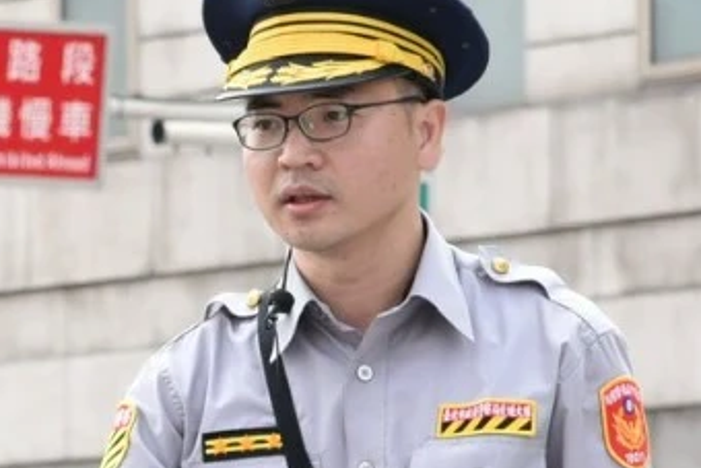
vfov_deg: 2.6
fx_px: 10441
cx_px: -429
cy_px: 879
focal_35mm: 536
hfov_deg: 3.8
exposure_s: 1/160
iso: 400
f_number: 9
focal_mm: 95
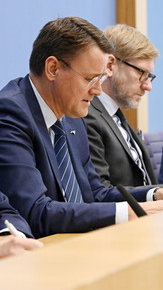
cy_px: 149
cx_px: 42
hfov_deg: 6.8
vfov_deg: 12.0
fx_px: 1376
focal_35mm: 179
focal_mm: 110
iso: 6400
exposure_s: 1/500
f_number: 7.1
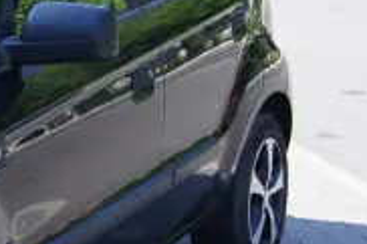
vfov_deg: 10.0
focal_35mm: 137
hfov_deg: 14.1
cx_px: -171
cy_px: 196
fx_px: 1395
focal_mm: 26
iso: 100
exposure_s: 1/60
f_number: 7.1
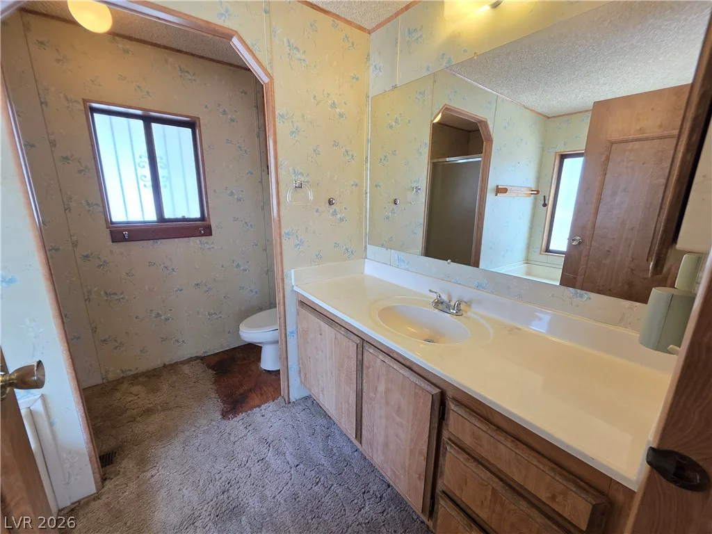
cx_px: 356
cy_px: 267
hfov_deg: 106.2
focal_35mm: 13
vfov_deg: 89.9
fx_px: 267
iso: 160
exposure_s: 1/120
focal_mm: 2.2
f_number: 1.9
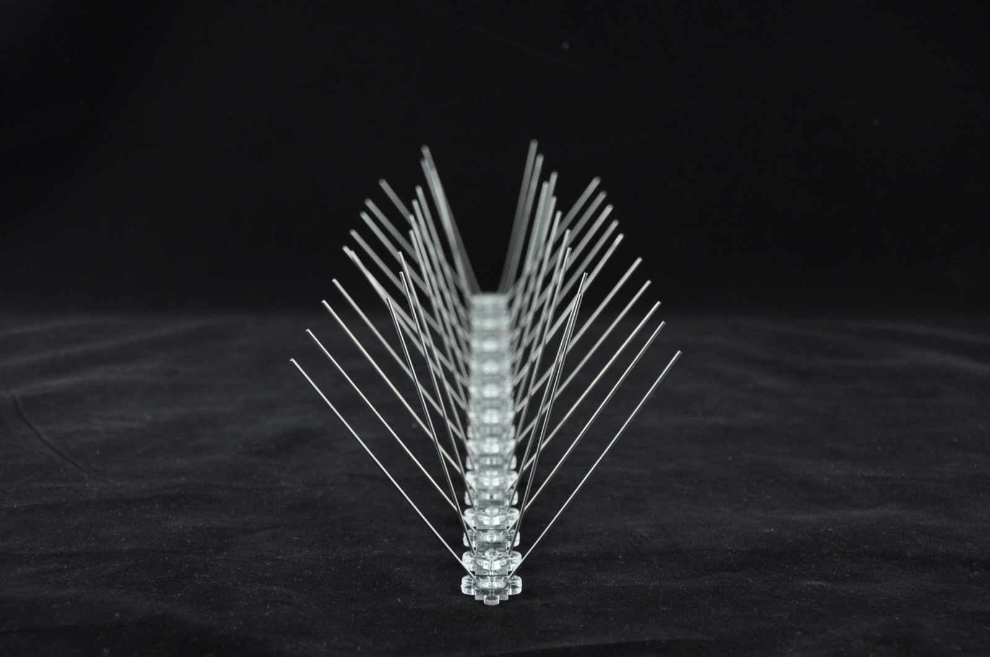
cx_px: 495
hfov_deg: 31.9
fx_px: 1730
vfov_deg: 21.5
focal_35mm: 63
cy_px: 328
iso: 640
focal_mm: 42
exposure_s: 1/160
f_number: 5
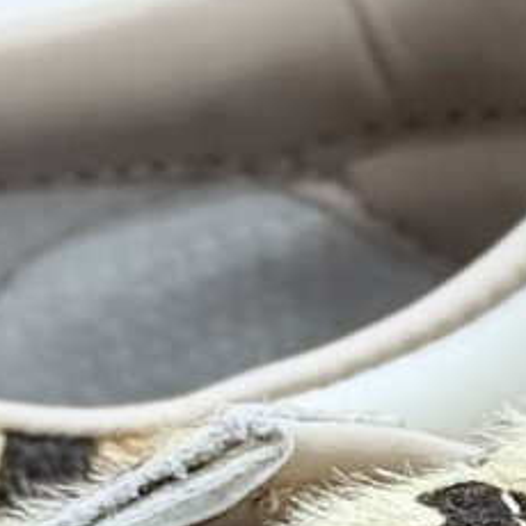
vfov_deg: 8.8
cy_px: 666
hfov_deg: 8.8
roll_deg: +0.5
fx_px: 3387
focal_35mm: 197
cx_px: 0
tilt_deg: -25.1
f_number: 1.78
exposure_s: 1/596
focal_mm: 6.76
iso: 64
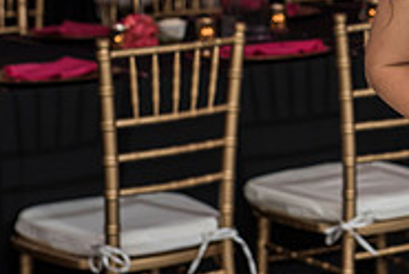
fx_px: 2344
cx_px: 480
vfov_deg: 6.6
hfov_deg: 9.8
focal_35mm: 206
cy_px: -83
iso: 800
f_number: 4.5
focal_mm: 62
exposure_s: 1/100
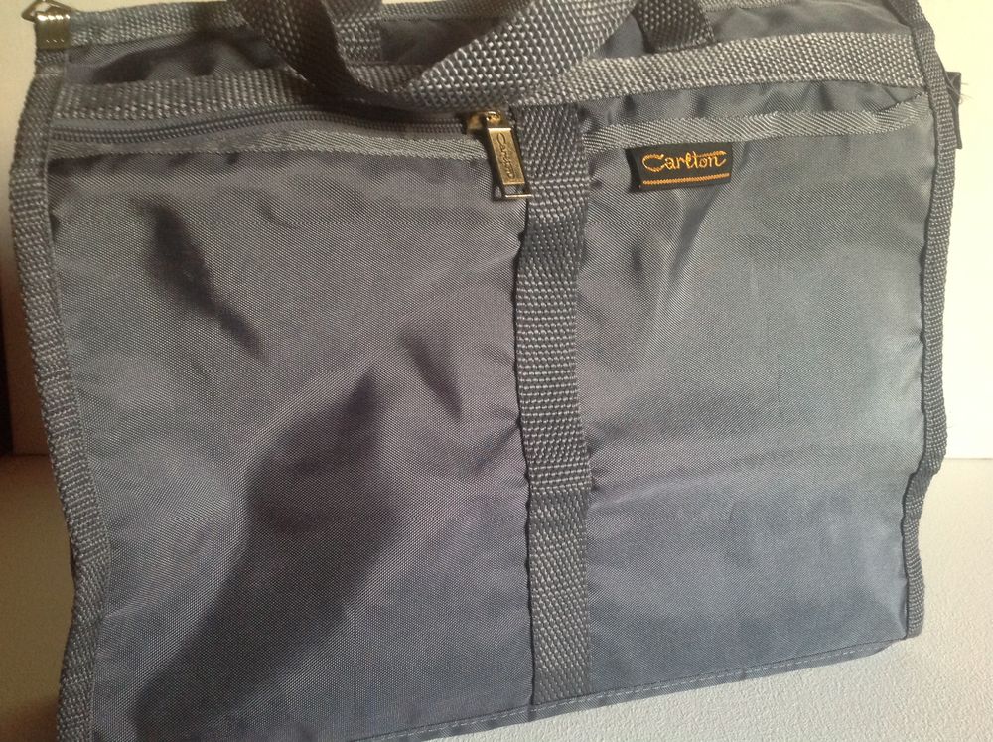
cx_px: 496
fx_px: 1003
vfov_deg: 40.6
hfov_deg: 52.7
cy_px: 371
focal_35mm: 35
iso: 200
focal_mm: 4.28
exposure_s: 1/15
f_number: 2.4
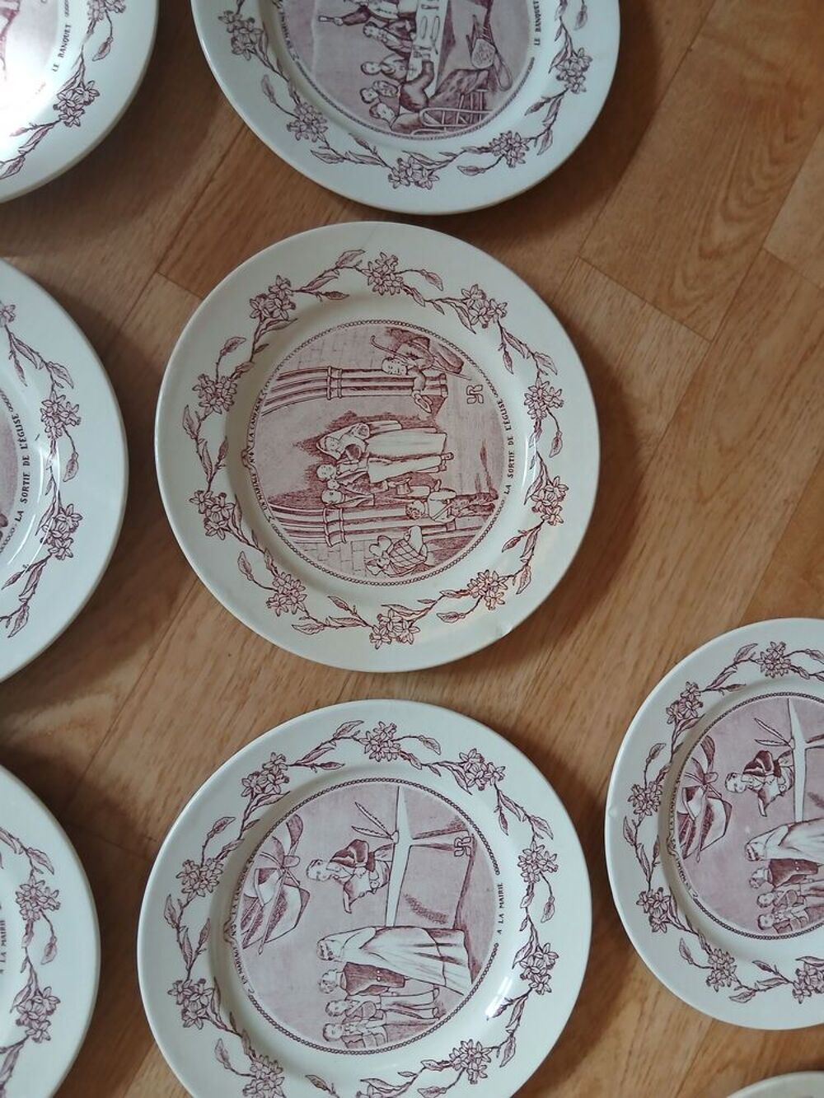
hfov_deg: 53.1
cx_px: 412
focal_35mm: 26
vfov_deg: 67.3
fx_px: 825
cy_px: 549
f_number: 1.8
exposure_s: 1/50
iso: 250
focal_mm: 3.98
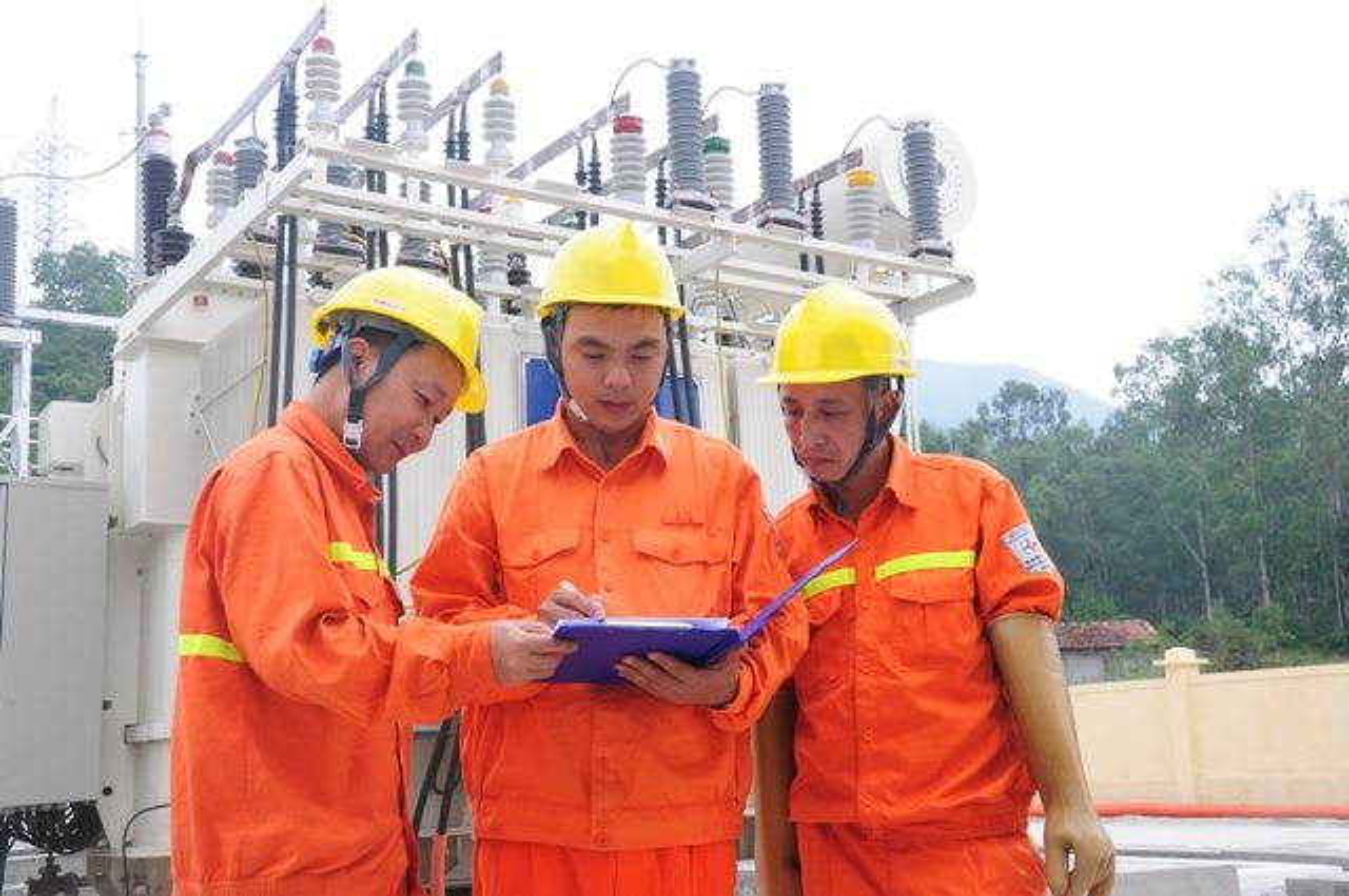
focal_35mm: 39
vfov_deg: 34.1
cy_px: 448
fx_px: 1460
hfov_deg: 49.6
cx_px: 674
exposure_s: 1/250
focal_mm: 26
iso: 1000
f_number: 8
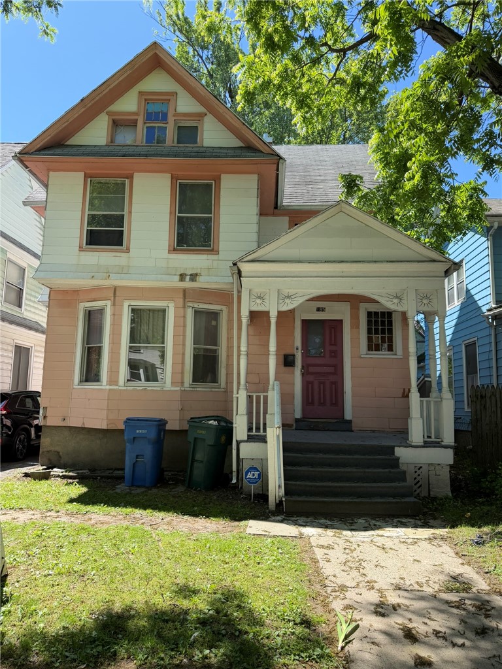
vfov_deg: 71.6
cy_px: 334
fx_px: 464
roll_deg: -1.6
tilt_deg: +8.2
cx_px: 251
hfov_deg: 56.8
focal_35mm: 24
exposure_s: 1/1522
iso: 100
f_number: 1.78
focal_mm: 6.76
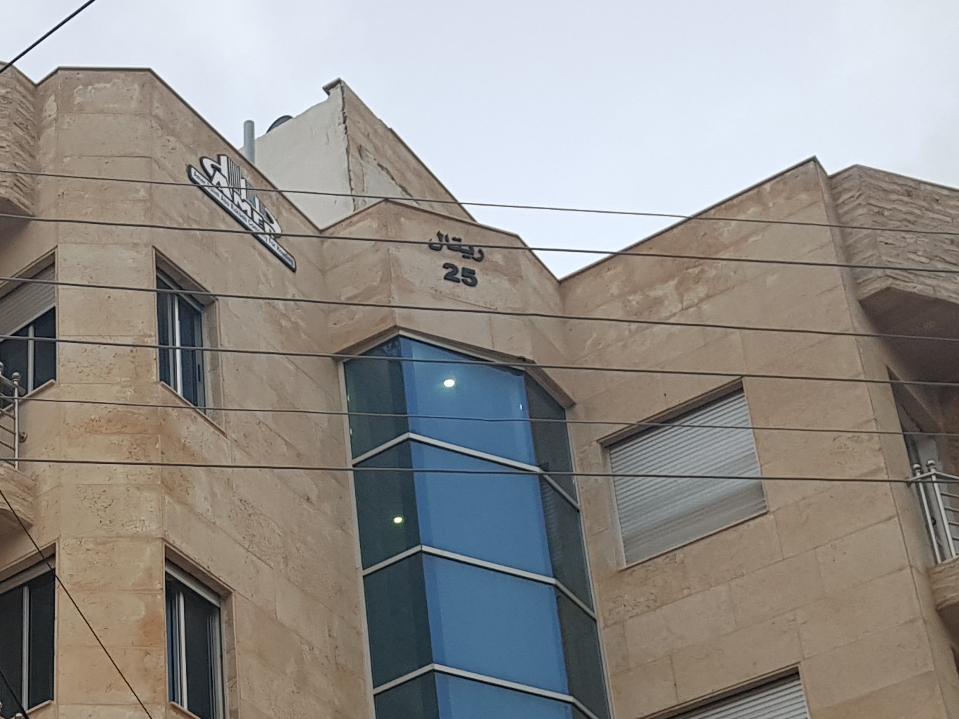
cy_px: 782
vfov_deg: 18.4
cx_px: 69
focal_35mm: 77
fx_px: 2133
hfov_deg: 24.5
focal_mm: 4.2
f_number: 1.7
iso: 50
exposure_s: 1/50
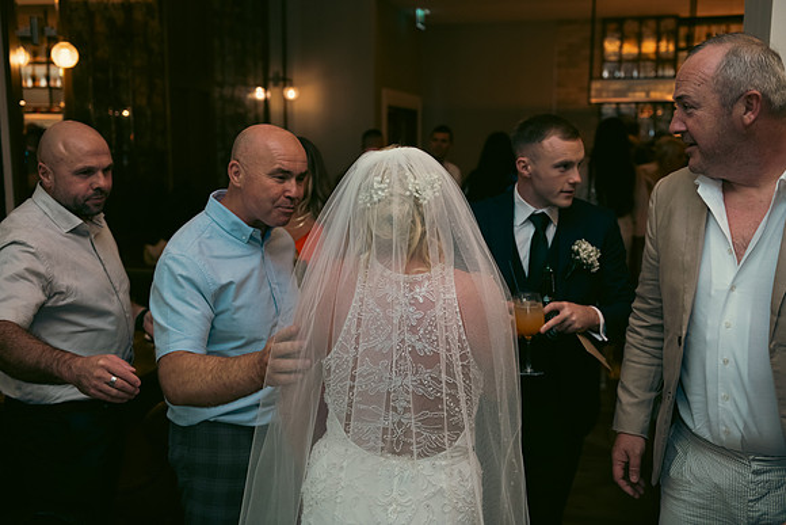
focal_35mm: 38
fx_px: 830
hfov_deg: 50.7
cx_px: 393
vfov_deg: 35.1
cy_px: 262
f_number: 3.5
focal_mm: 38
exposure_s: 1/160
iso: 800
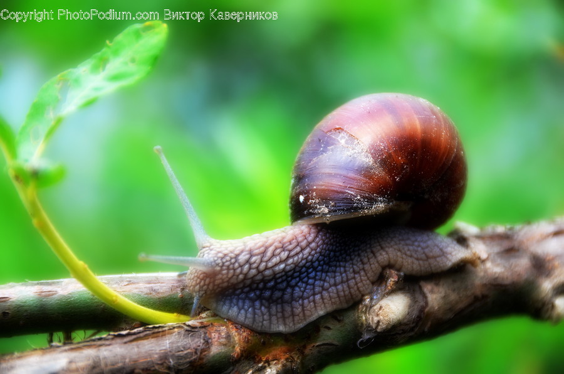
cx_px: 282
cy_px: 187
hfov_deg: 6.9
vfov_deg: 4.6
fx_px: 4690
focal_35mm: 300
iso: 200
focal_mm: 200
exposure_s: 1/160
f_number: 5.6
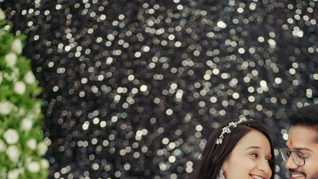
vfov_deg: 6.8
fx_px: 1493
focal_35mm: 177
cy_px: 207
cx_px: 202
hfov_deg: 12.2
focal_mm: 85
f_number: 1.8
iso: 320
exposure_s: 1/400
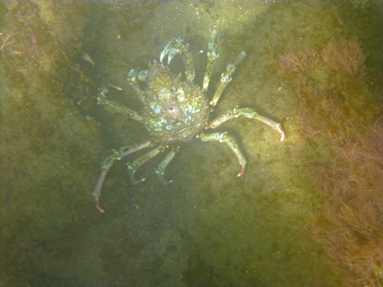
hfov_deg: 19.3
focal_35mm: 102
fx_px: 1129
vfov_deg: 14.5
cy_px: 144
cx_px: 192
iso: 160
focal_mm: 18.2
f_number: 5.3
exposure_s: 1/80
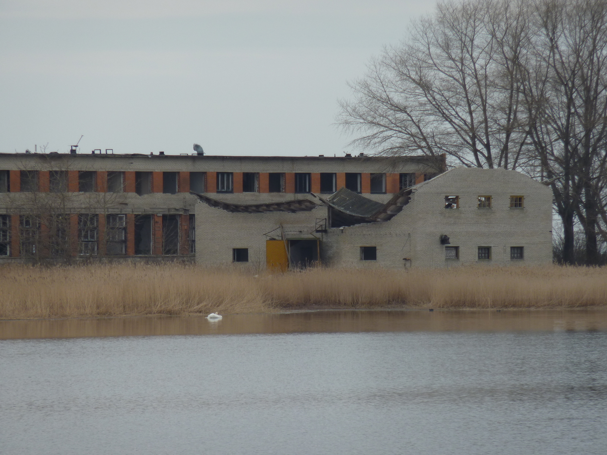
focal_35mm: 300
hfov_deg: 6.6
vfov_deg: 5.0
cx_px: 304
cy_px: 228
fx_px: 5261
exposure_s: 1/320
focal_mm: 49.2
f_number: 4.9
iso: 80
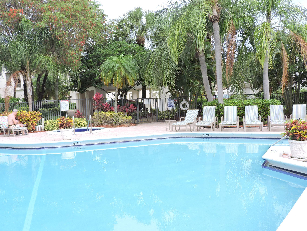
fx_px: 355
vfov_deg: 36.0
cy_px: 116
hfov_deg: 46.8
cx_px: 154
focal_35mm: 40
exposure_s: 1/500
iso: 100
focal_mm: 7.1
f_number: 3.3
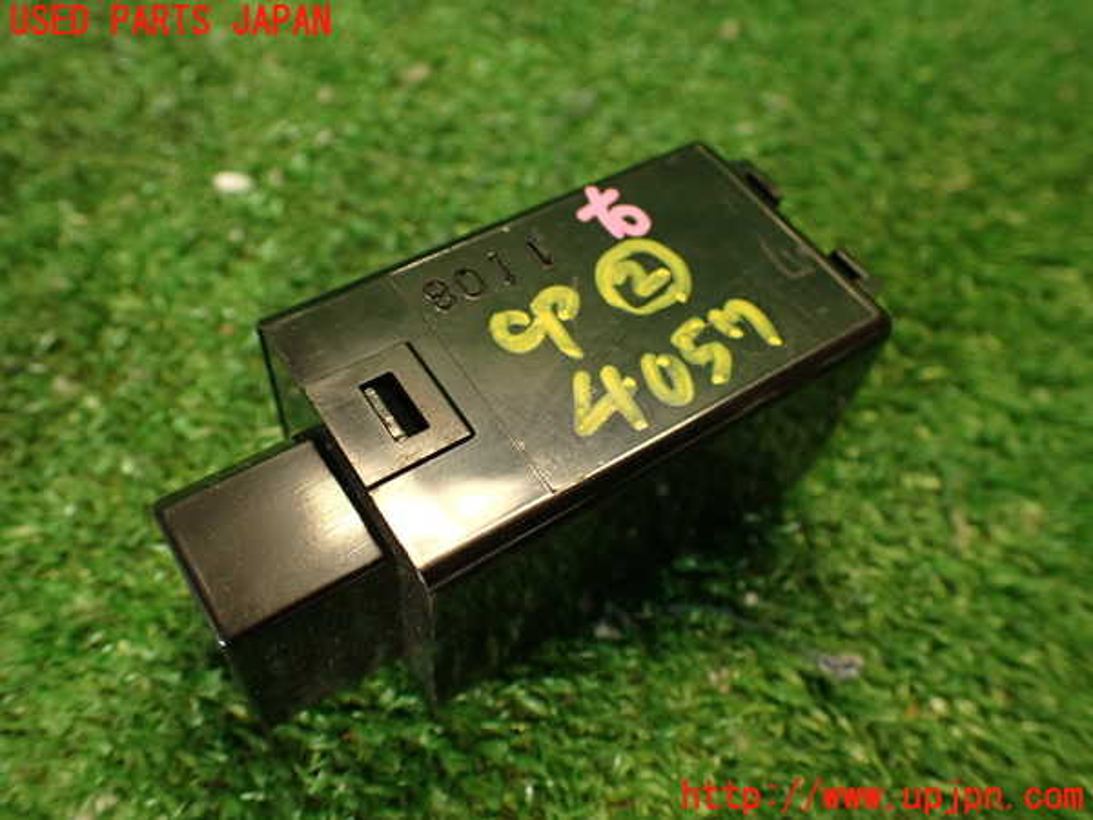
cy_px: 410
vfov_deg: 46.8
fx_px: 947
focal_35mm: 30
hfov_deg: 60.0
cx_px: 546
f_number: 2.3
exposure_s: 1/30
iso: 250
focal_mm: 5.4
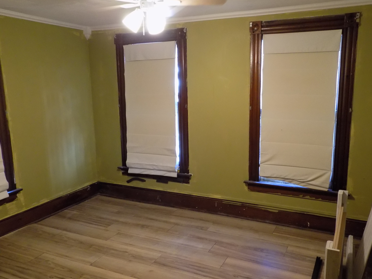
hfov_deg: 61.6
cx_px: 195
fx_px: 312
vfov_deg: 48.2
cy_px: 146
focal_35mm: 29
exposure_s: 1/25
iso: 400
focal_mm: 4.8
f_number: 3.2
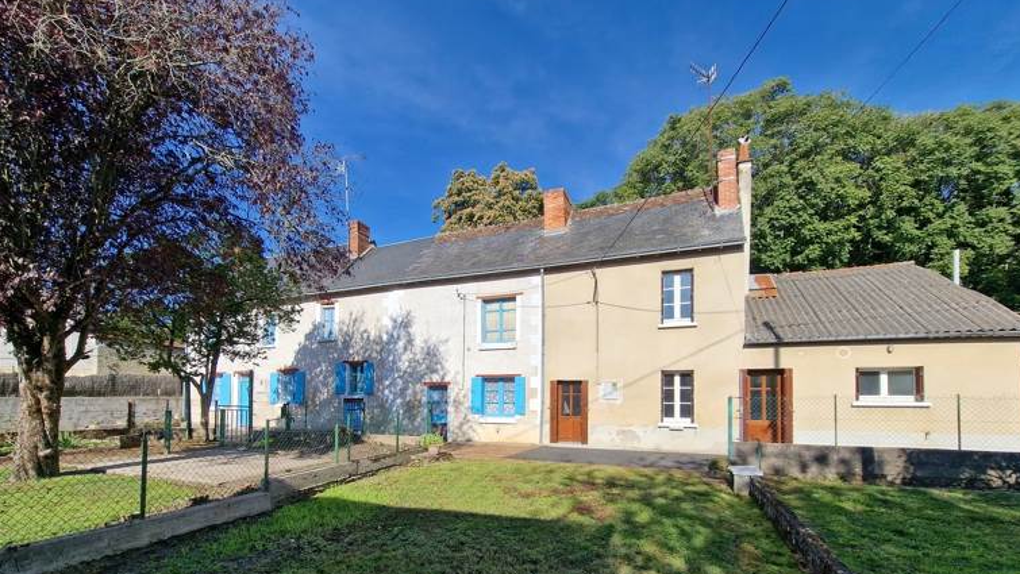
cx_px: 496
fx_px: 406
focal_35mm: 15
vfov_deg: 68.1
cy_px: 393
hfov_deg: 103.0
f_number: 2.2
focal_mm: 2.2
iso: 50
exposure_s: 1/2120
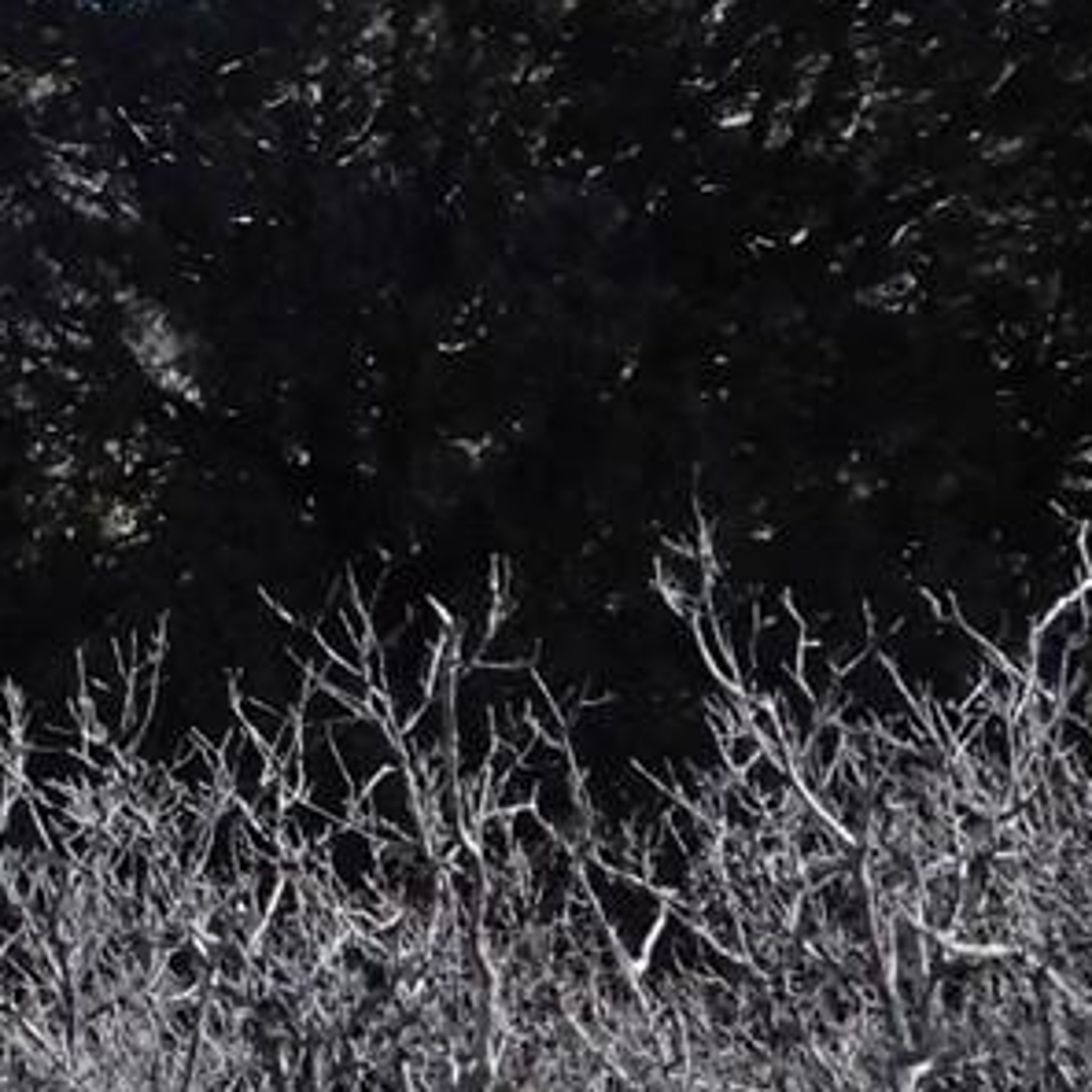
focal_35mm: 172
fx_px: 6139
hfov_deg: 9.7
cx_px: -745
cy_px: -277
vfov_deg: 10.0
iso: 800
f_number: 7
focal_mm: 6.3
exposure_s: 1/1500
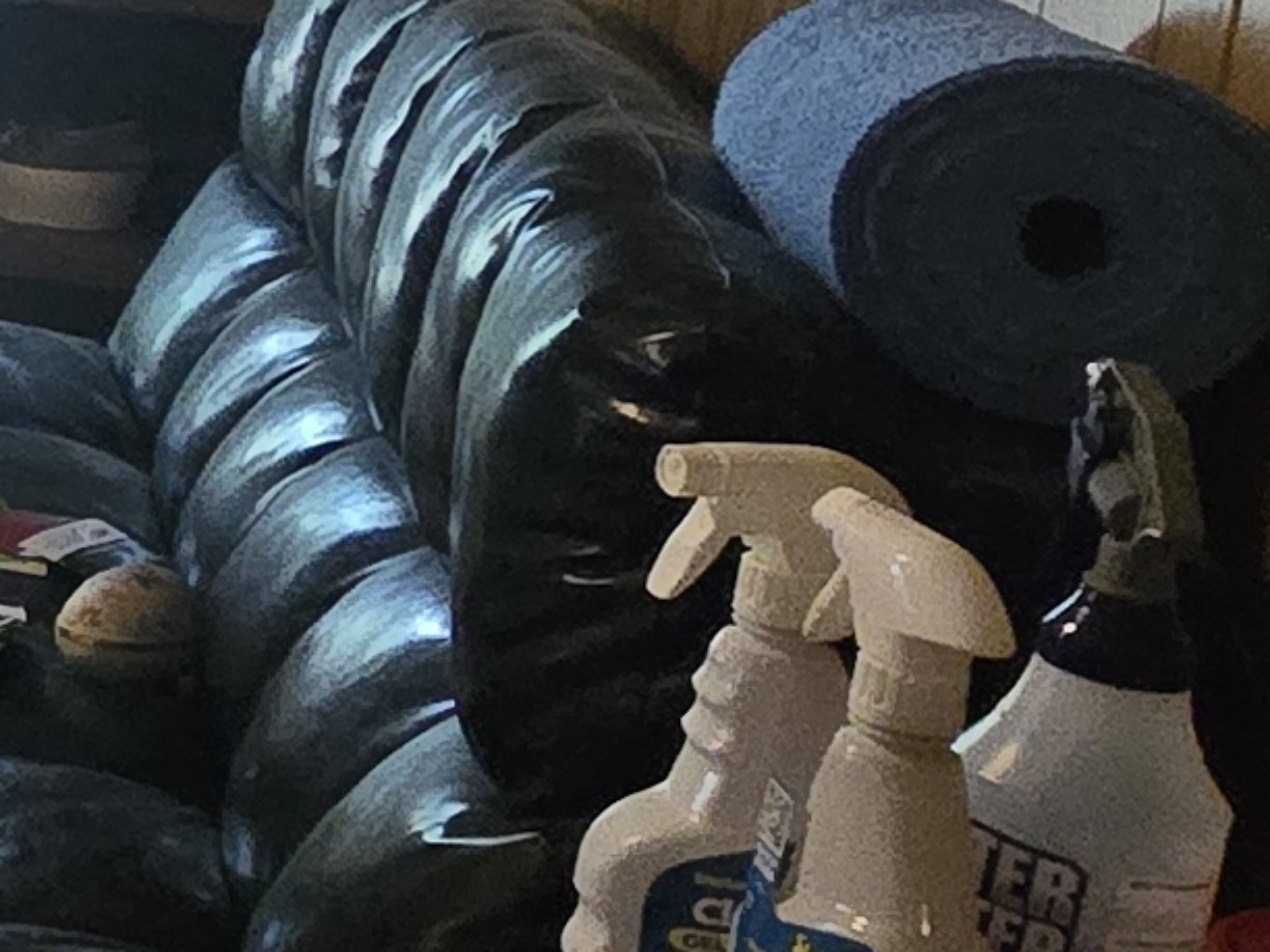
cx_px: -1606
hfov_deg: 15.4
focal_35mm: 85
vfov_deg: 16.8
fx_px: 3119
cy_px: -95
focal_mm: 2.2
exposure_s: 1/60
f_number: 2.2
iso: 1000
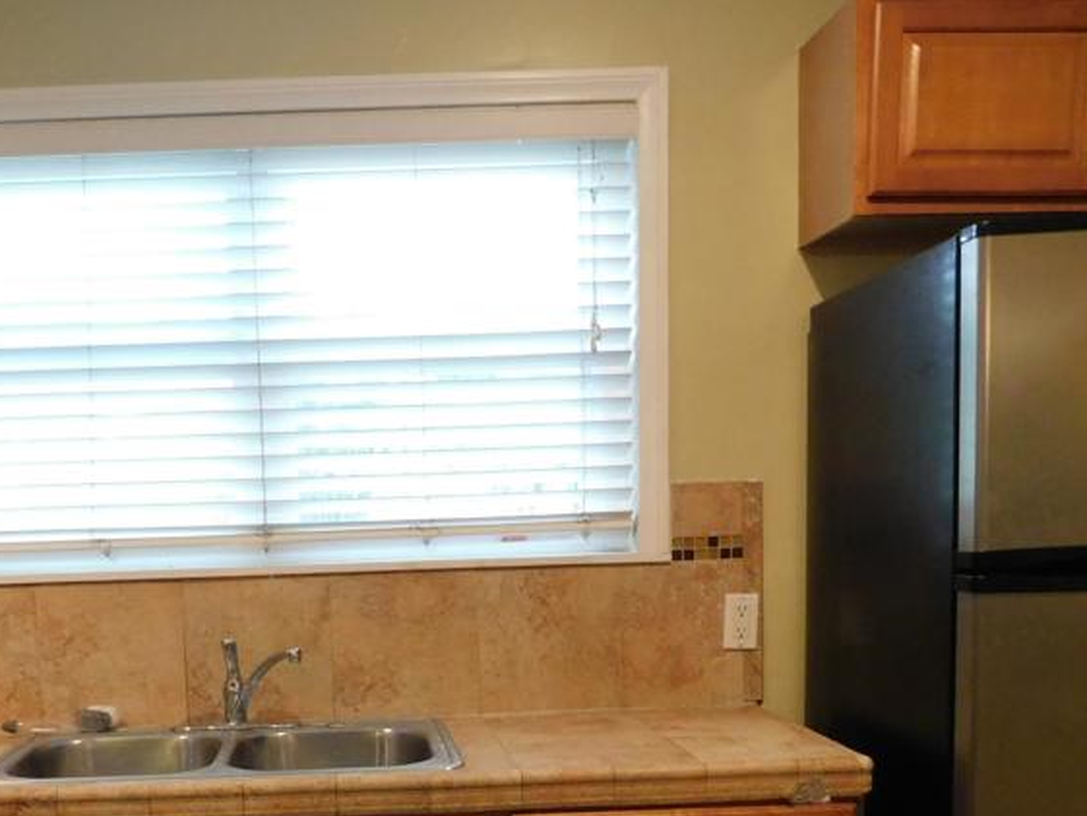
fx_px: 1319
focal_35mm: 42
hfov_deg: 44.1
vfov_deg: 32.9
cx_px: 360
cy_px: 707
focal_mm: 4
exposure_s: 1/30
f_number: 3
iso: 360
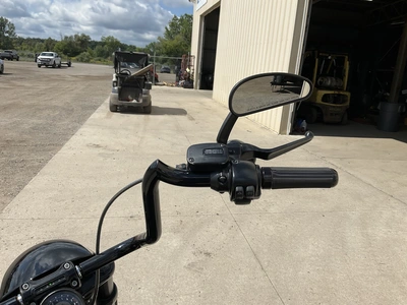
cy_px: 152
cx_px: 204
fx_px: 341
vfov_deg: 48.2
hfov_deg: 61.7
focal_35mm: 29
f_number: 1.8
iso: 25
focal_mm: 3
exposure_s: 1/3322
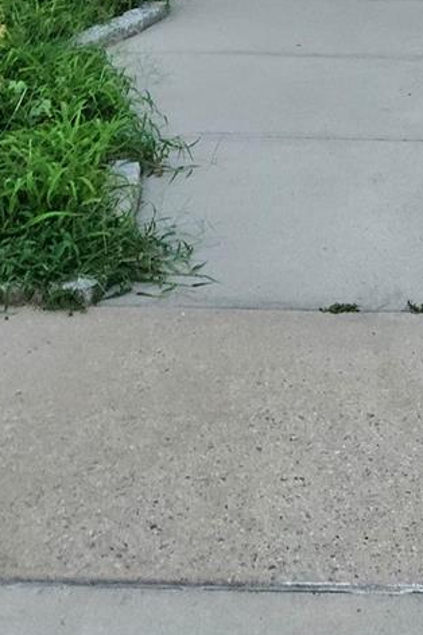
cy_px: -322
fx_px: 1375
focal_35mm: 78
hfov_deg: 16.9
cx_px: 465
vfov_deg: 21.6
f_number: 1.8
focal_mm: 5.4
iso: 250
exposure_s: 1/60.2
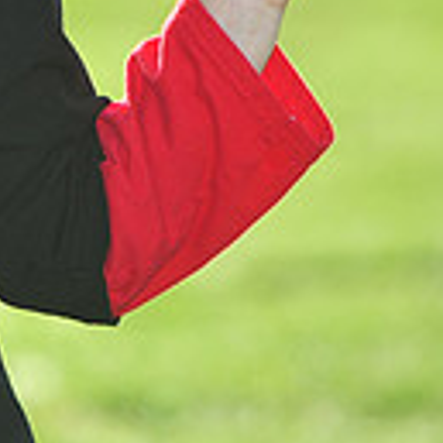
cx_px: -395
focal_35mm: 591
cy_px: -175
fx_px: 8557
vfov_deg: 3.0
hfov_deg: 3.0
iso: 400
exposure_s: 1/1000
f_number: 5
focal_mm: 155
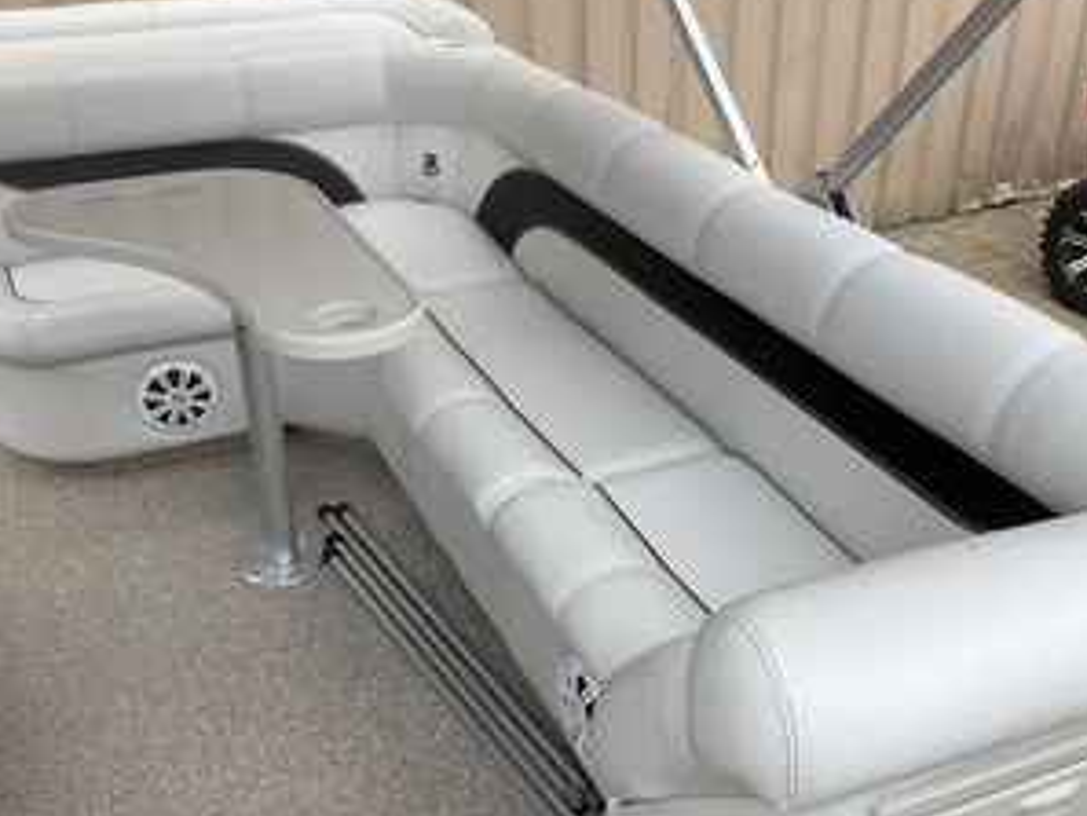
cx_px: 611
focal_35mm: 39
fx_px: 1225
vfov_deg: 36.8
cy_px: 435
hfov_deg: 47.7
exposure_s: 1/1675
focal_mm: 3
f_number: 1.8
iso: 25
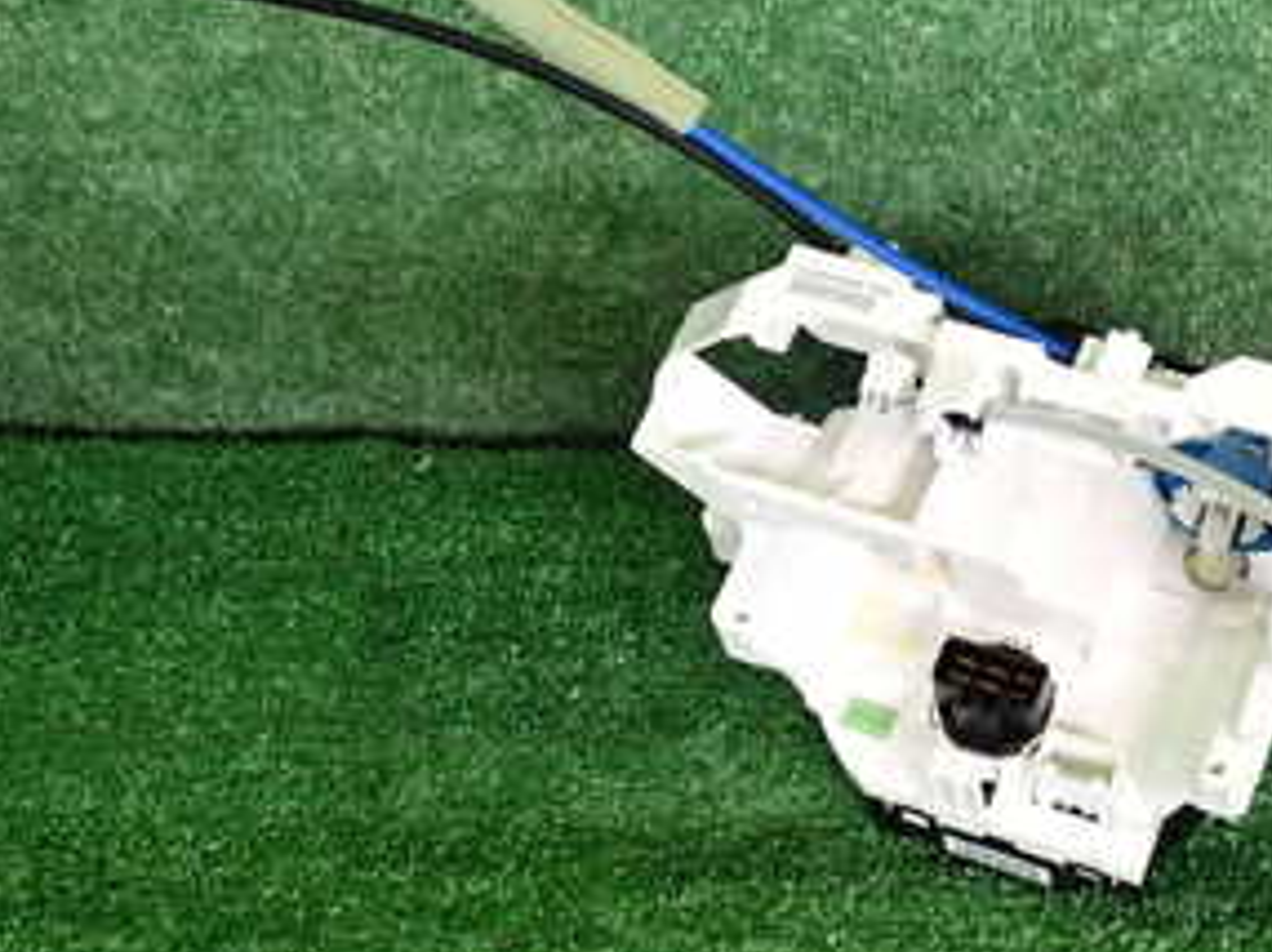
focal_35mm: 63
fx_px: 2313
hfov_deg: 30.2
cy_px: 276
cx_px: 952
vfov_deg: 23.1
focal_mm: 5.4
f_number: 2.3
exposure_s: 1/30
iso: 250
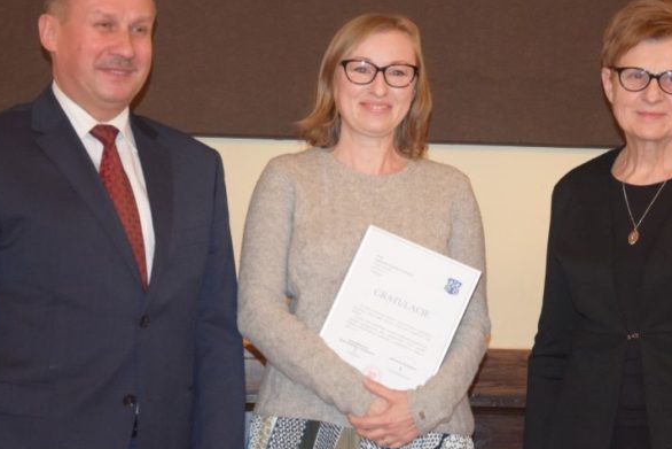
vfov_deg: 12.0
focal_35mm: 114
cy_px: 183
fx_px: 2128
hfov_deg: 17.9
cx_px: 425
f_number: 5
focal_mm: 58
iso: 3200
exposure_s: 1/60
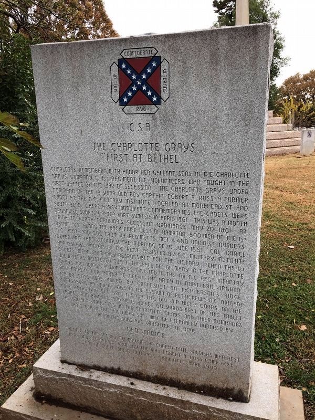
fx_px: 340
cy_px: 210
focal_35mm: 28
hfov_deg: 49.7
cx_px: 158
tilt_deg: -14.7
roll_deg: +2.4
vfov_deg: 63.4
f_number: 1.8
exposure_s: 1/100
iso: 25
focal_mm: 4
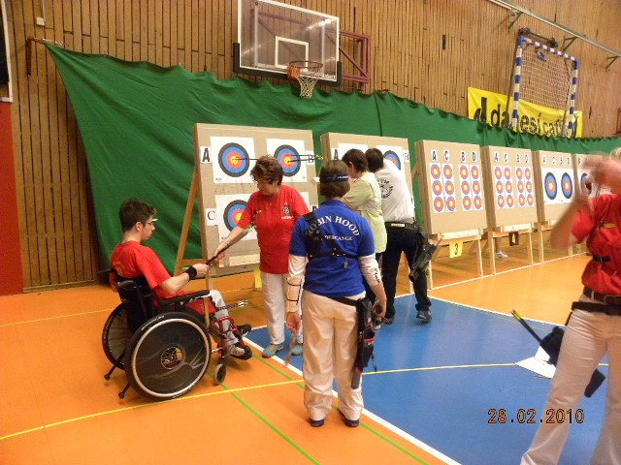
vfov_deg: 53.1
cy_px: 232
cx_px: 310
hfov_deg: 67.3
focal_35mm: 26
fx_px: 466
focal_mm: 4.6
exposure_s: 1/29.2
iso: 400
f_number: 2.8
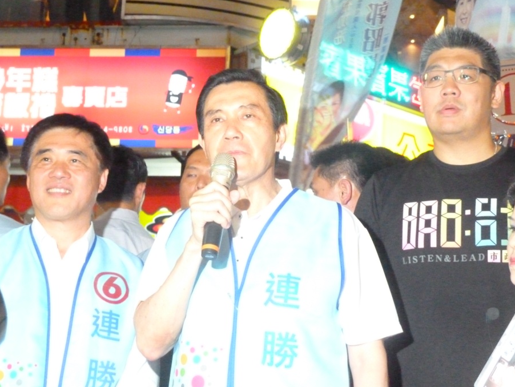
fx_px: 908
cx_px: 253
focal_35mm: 61
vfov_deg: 24.0
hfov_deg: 31.7
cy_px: 193
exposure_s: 1/30
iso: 1600
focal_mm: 9.7
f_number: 3.9
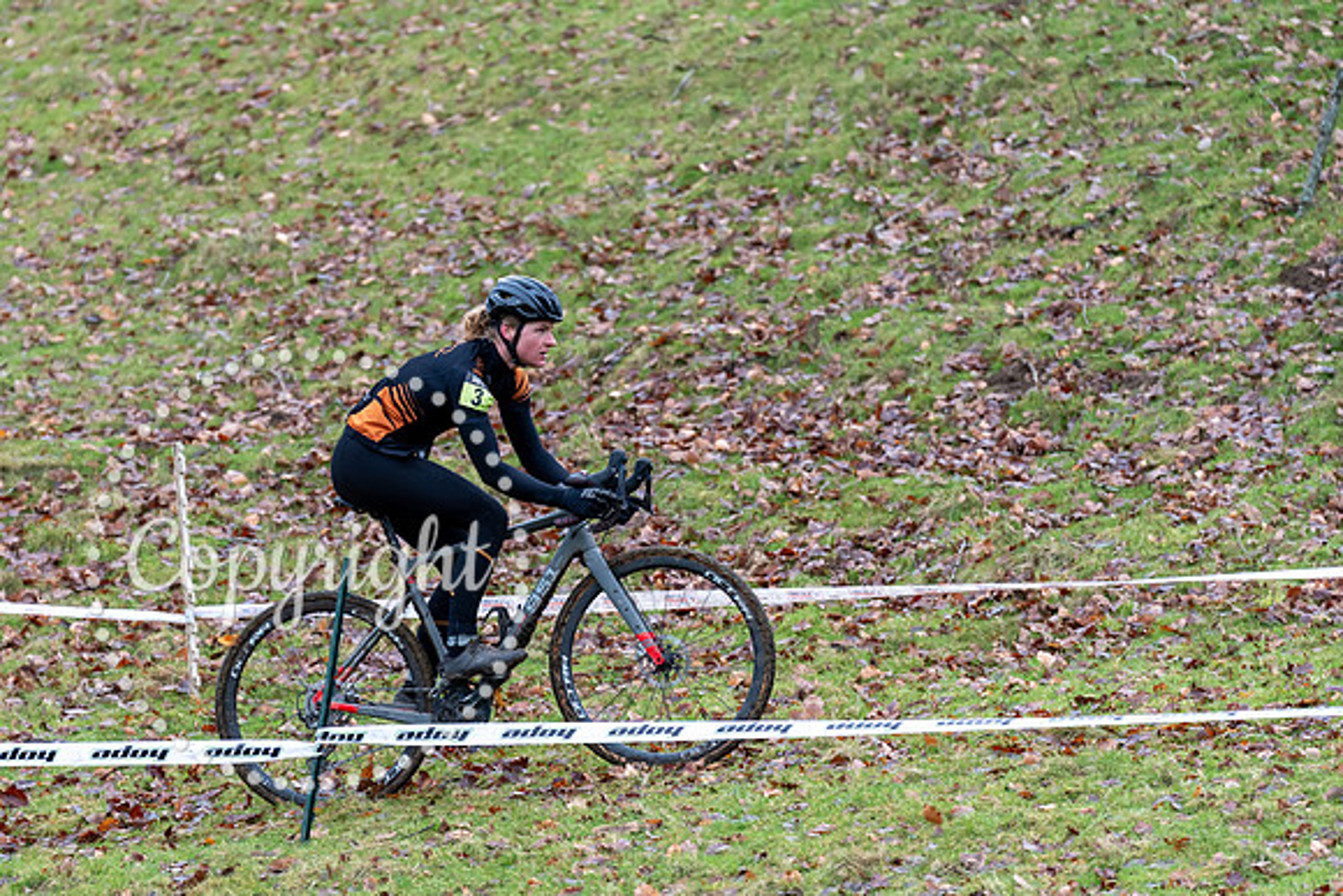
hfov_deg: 7.6
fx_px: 10092
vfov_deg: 5.1
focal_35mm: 270
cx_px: 524
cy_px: 514
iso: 1250
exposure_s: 1/1000
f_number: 3.2
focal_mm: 200
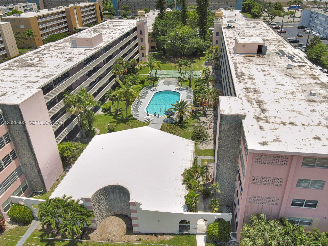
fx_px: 227
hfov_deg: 71.6
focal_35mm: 24
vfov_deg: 56.8
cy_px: 123
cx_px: 164
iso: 100
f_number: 2.8
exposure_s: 1/1000
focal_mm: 4.5
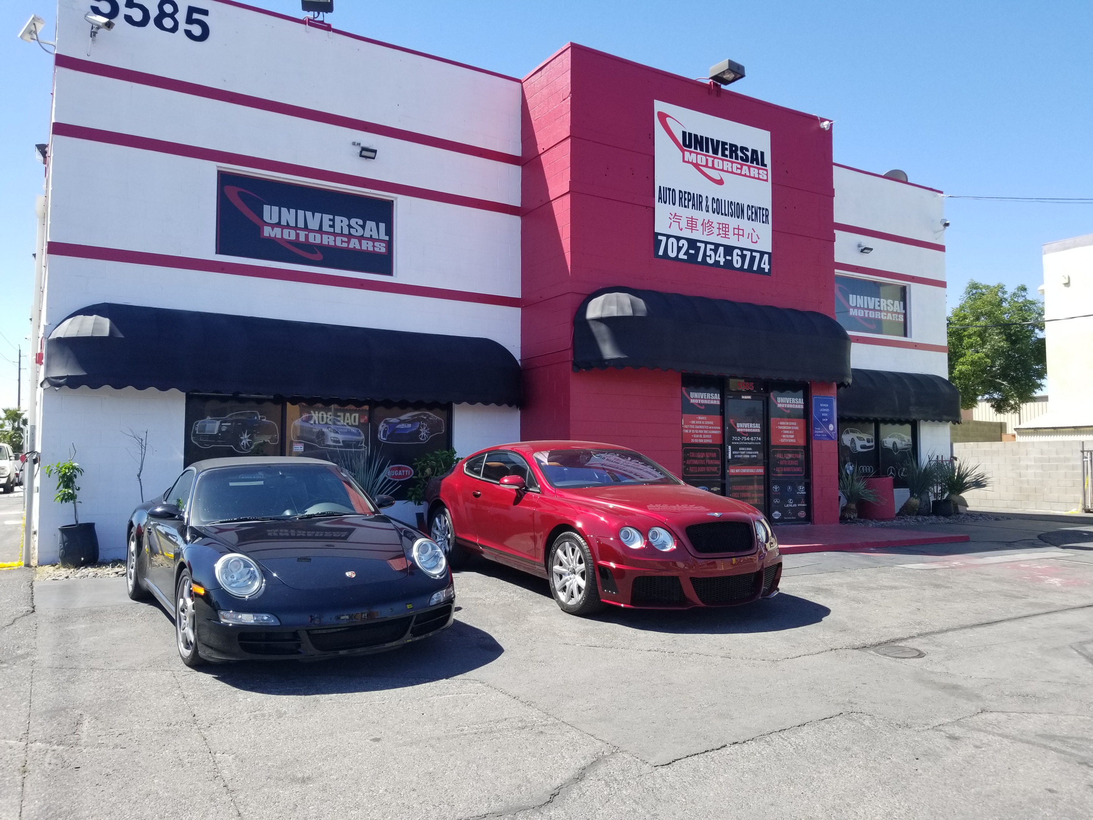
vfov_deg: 53.1
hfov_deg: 67.3
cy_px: 410
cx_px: 546
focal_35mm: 26
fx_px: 821
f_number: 1.7
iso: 50
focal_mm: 4.25
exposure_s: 1/1120
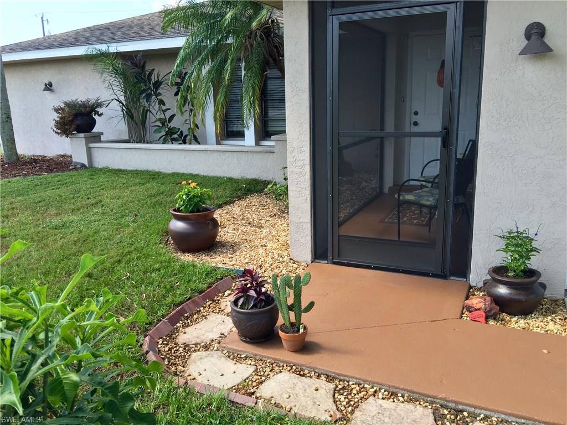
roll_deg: +0.3
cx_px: 284
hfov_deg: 61.7
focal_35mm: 29
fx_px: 475
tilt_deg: -11.3
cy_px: 212
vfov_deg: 48.2
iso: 32
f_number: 2.2
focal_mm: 4.15
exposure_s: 1/302
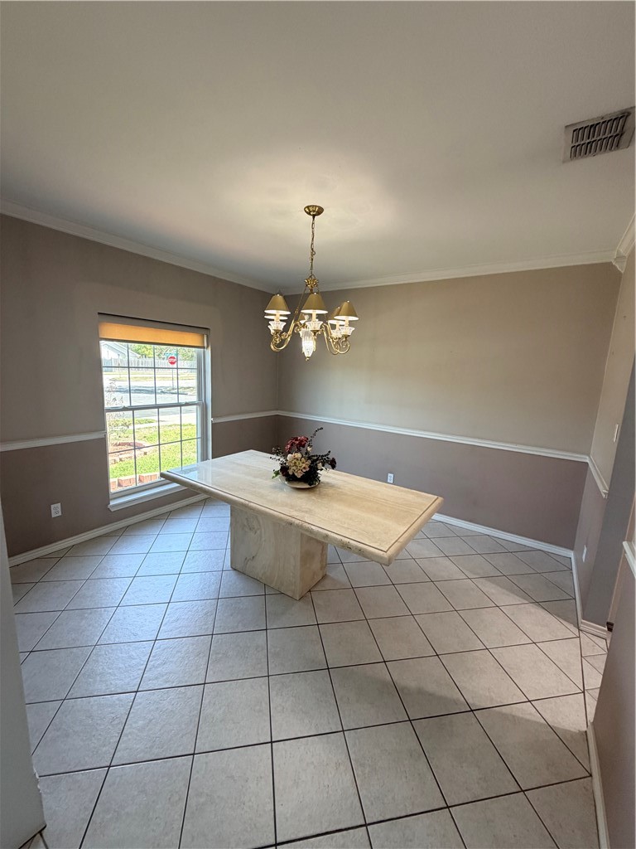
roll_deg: -3.0
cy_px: 424
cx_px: 318
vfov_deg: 102.1
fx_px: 343
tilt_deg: -8.2
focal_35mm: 14
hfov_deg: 85.7
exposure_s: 1/120
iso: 200
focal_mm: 2.22
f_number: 2.2
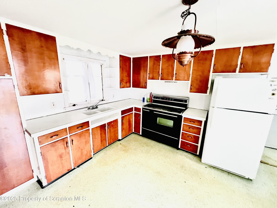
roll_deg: -1.2
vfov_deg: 89.9
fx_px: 104
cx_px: 138
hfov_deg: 106.2
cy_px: 104
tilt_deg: -15.3
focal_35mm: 13
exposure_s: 1/60
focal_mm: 1.57
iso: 800
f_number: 1.8
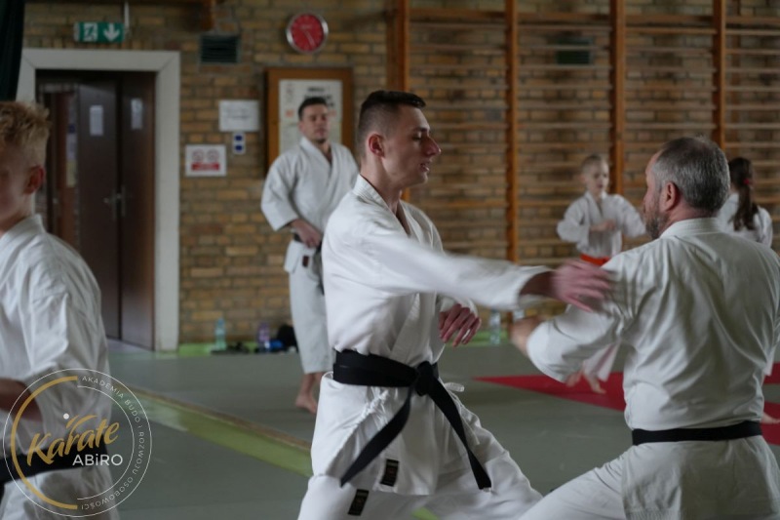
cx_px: 390
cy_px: 260
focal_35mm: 105
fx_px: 2274
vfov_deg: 13.0
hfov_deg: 19.5
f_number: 4
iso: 4000
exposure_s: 1/160
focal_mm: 105
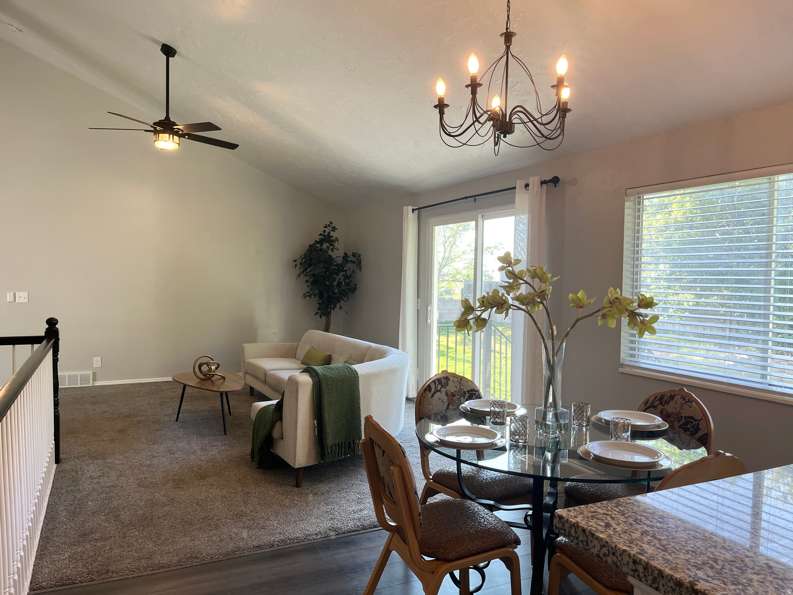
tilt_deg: -2.6
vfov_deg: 53.1
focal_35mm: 26
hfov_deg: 67.3
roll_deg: -1.6
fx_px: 596
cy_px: 298
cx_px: 396
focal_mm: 5.1
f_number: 1.6
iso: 100
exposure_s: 1/120
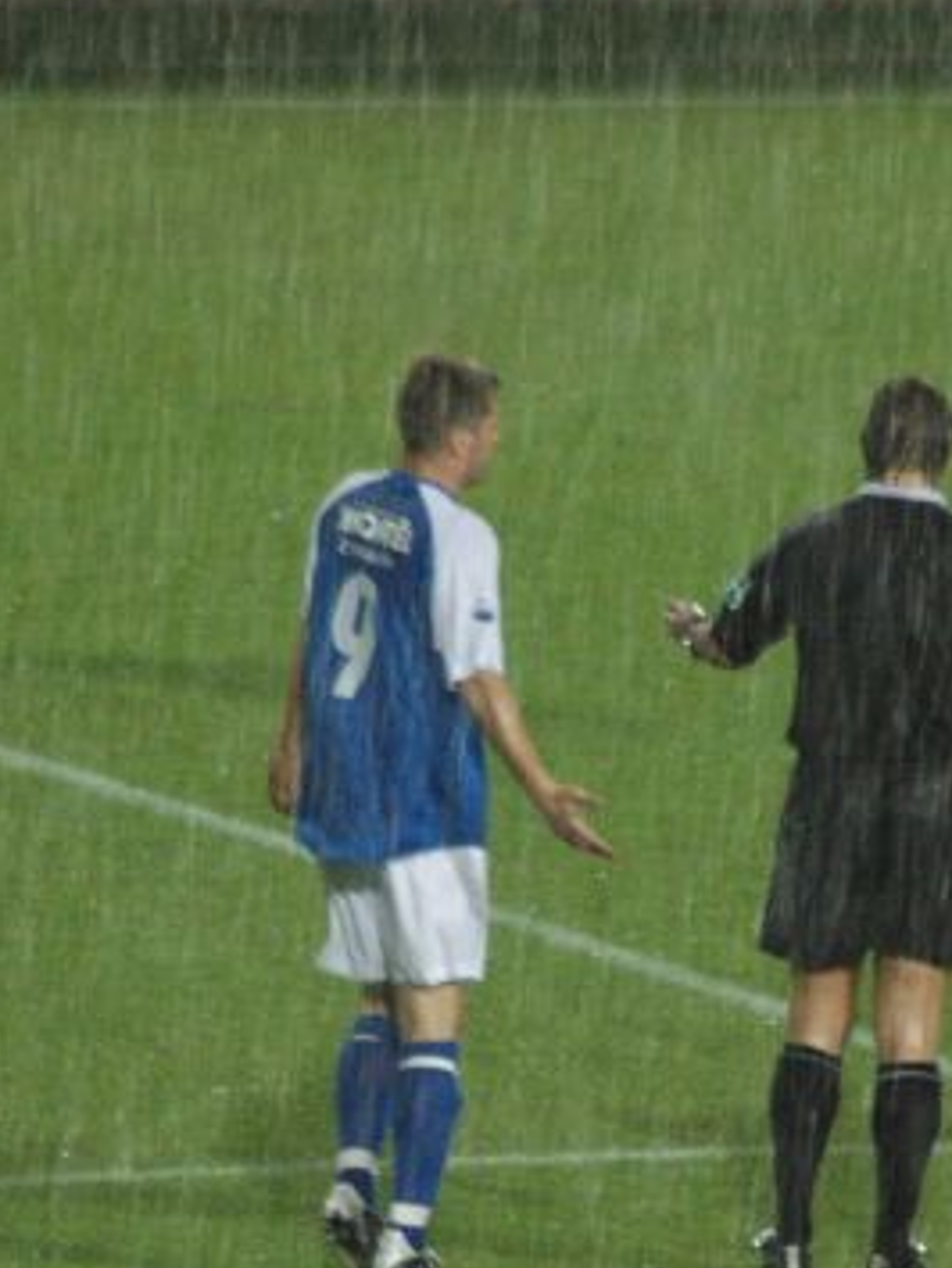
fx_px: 35783
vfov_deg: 2.0
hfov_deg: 1.5
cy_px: 792
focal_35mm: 977
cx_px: 727
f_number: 5.6
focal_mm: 300
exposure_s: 1/90
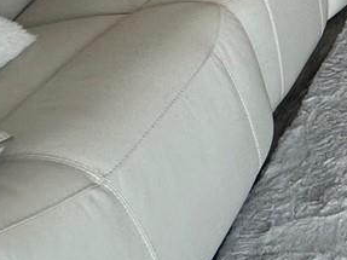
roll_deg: +3.6
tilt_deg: -18.9
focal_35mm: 78
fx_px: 782
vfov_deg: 17.0
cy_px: -132
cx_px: 704
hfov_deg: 17.5
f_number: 2.2
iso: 160
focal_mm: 2.22
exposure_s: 1/120
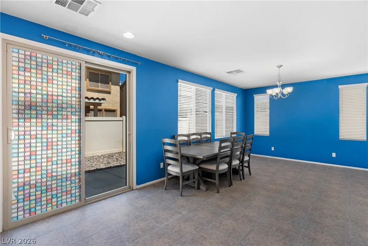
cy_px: 123
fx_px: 174
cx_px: 184
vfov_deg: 70.5
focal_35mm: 17
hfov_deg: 93.3
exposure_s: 1/40
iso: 400
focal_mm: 17
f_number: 8
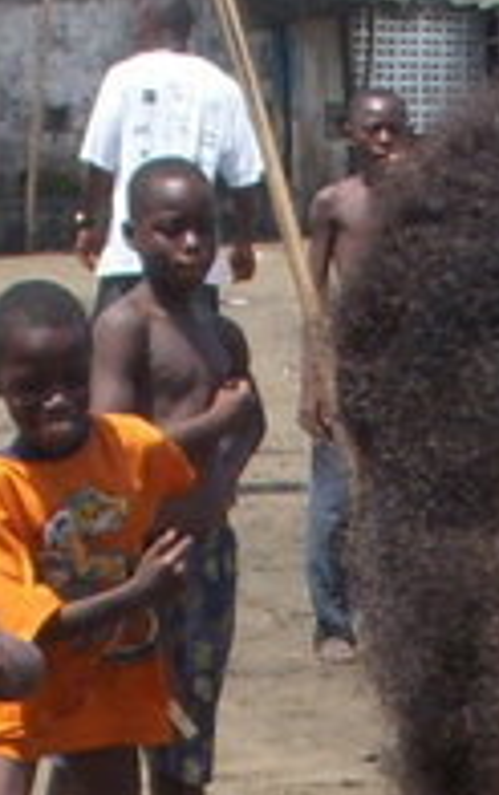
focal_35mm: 210
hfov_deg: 6.2
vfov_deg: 9.8
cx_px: 576
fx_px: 4556
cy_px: 1063
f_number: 3.3
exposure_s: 1/800
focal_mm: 6.3
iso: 100
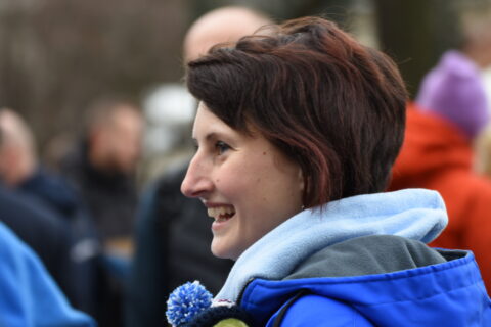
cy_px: 164
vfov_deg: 7.6
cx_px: 246
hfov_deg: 11.4
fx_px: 2455
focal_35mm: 180
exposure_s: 1/100
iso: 160
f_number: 4.5
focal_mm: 120
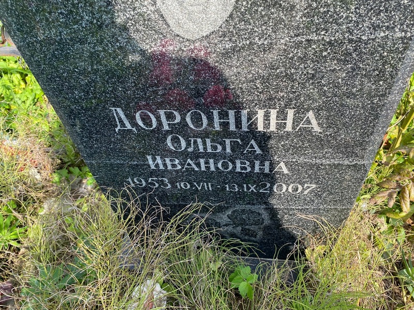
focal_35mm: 26
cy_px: 155
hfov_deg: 67.3
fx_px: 311
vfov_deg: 53.1
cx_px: 207
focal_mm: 4.25
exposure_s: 1/560
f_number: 1.8
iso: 32
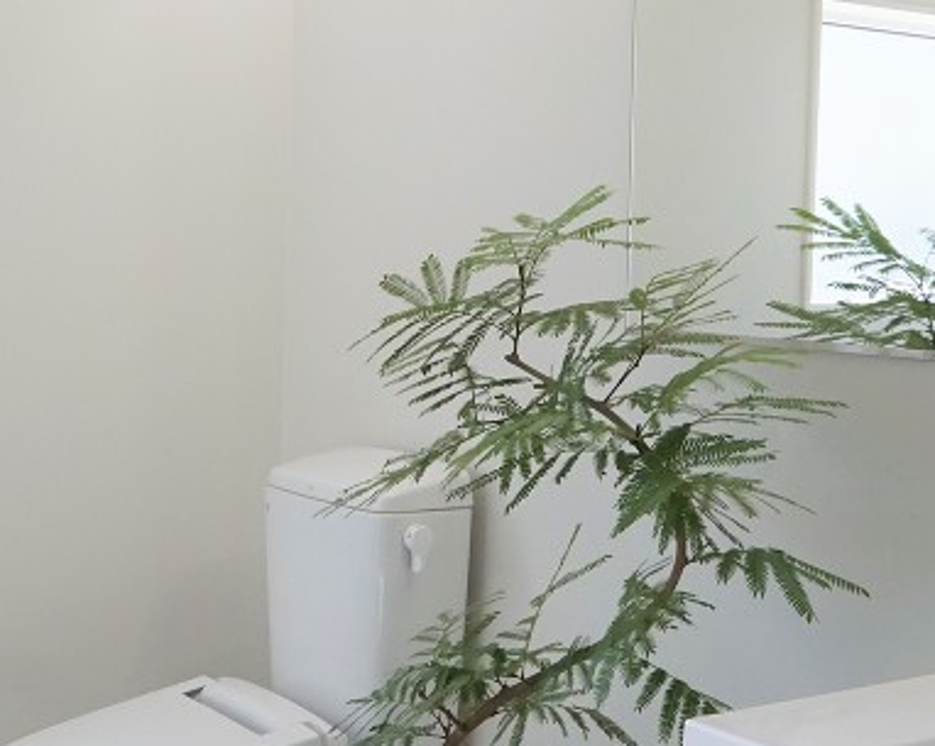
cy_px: 294
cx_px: 464
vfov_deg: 25.7
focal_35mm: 59
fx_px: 1631
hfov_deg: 32.0
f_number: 6.3
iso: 2000
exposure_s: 1/160
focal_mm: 16
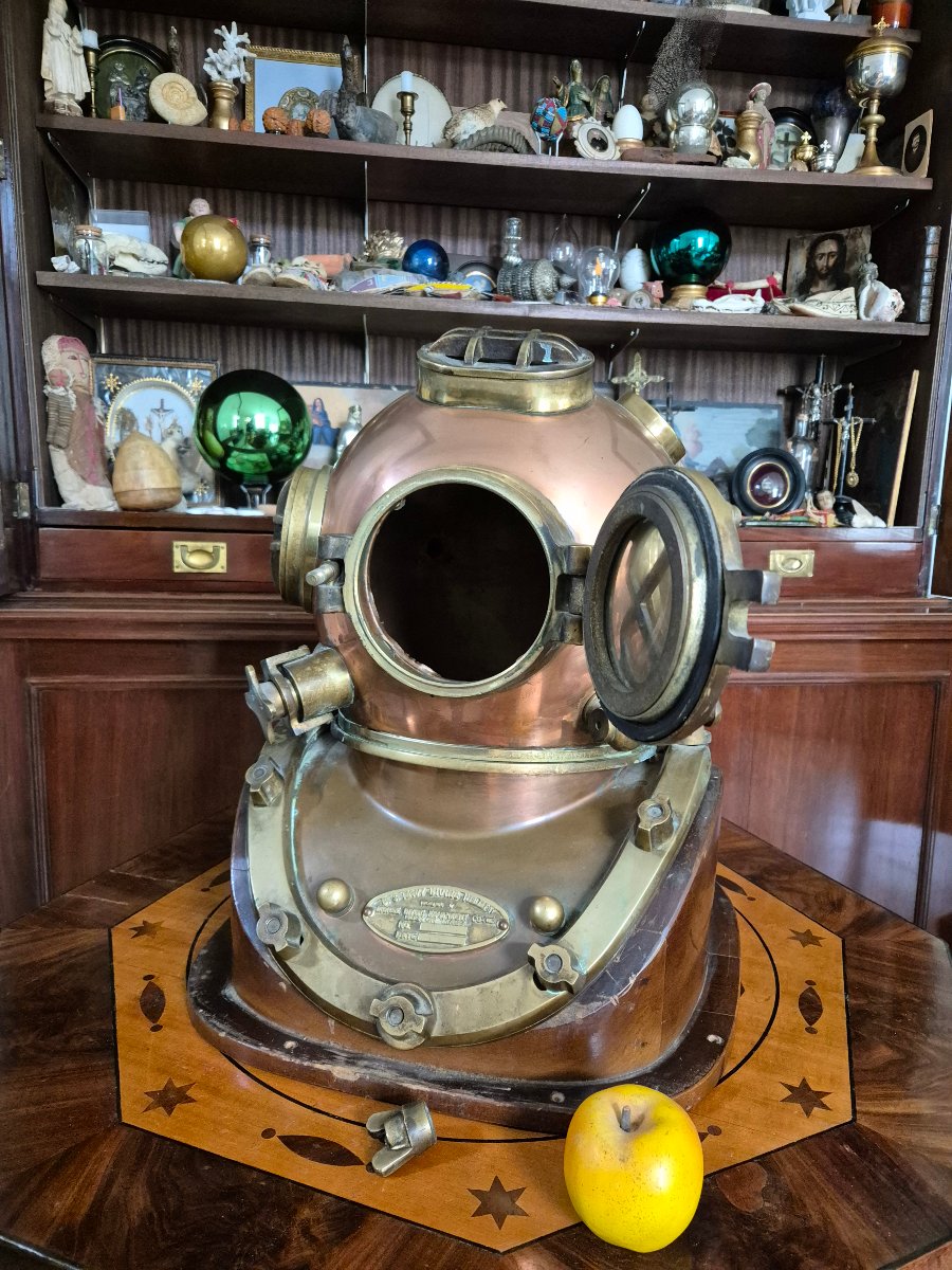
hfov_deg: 58.9
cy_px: 635
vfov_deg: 73.9
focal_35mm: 23
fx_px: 843
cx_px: 476
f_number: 1.8
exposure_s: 1/100
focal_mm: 5.4
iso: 2000
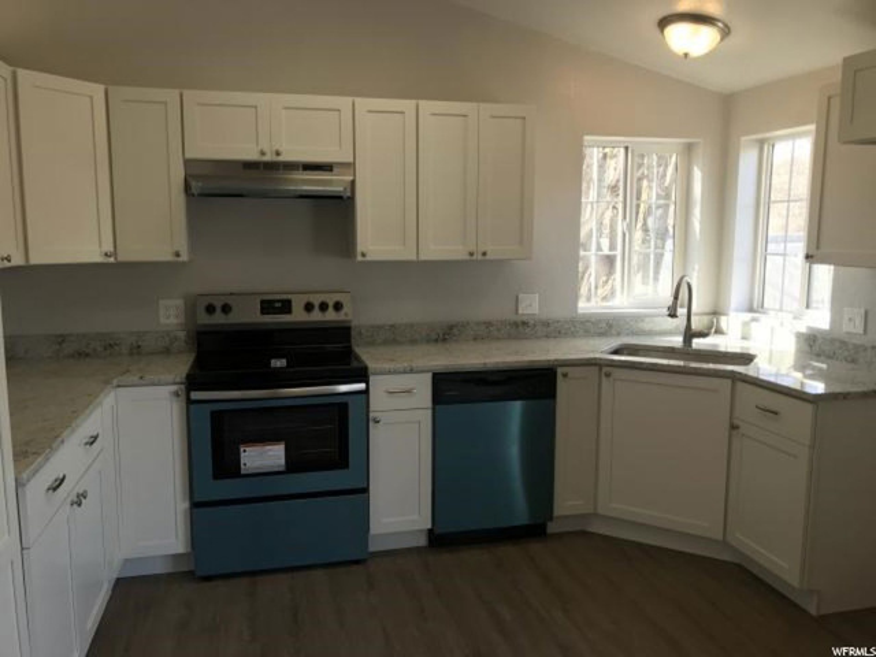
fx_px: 709
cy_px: 328
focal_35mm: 28
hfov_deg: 63.4
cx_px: 438
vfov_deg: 49.7
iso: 40
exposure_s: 1/120
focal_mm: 3.99
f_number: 1.8
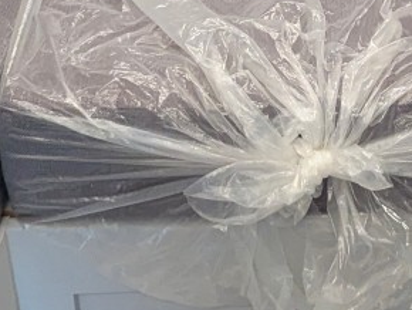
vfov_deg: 17.4
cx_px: 306
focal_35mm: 77
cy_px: -139
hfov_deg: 25.0
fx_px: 917
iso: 287
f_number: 2.2
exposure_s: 1/106
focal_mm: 2.35
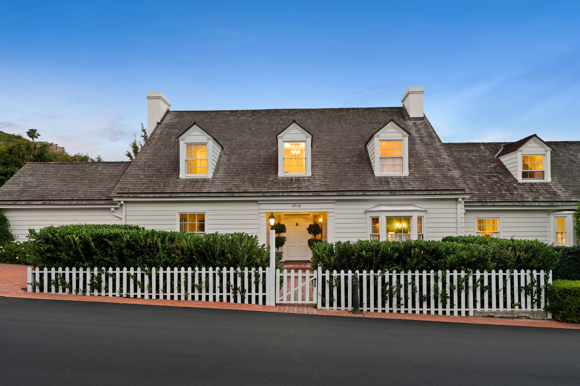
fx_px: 330
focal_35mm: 20
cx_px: 290
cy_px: 193
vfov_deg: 60.6
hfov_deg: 82.6
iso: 400
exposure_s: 1/4
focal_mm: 20.5
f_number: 8
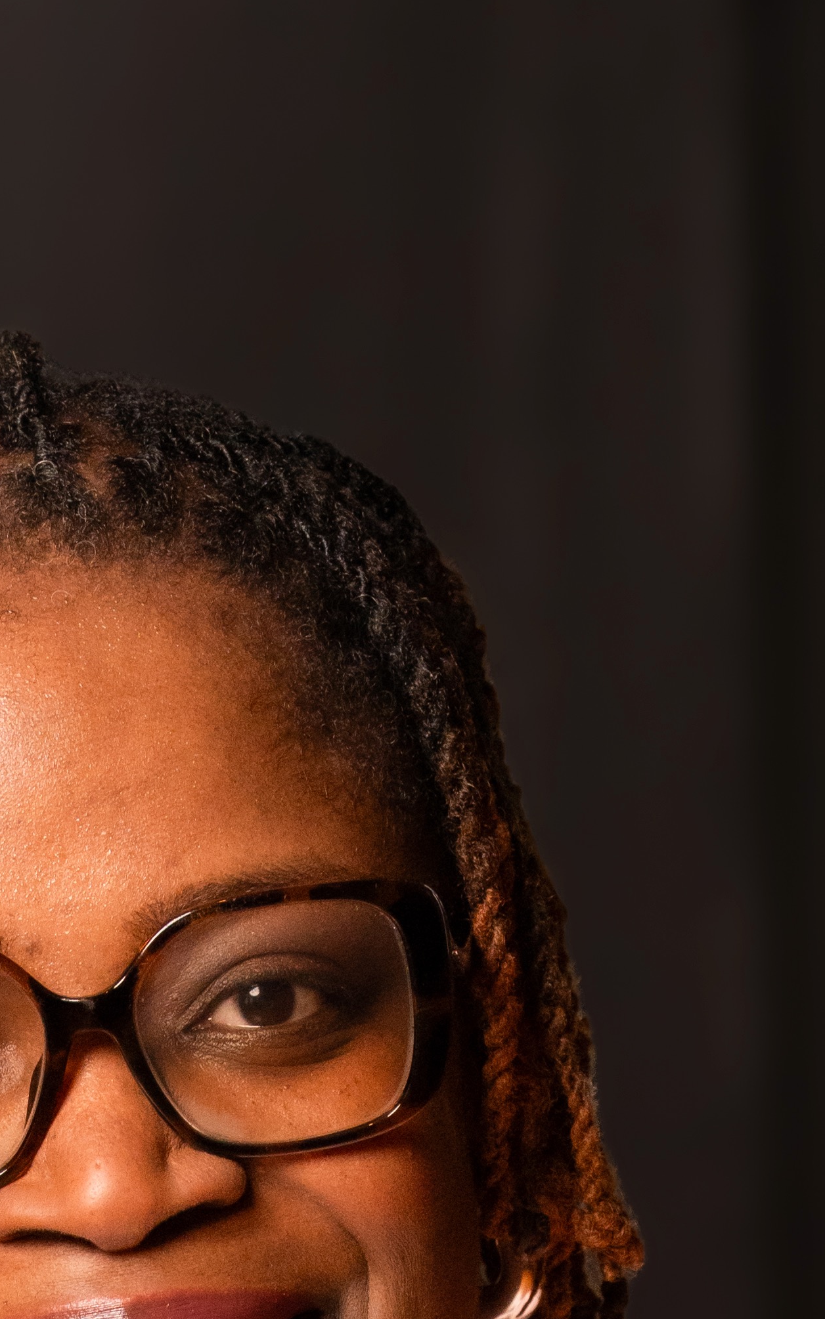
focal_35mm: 711
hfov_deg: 1.8
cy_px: 2169
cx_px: 172
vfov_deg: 2.9
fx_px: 25572
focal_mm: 200
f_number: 6.3
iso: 1250
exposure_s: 1/500
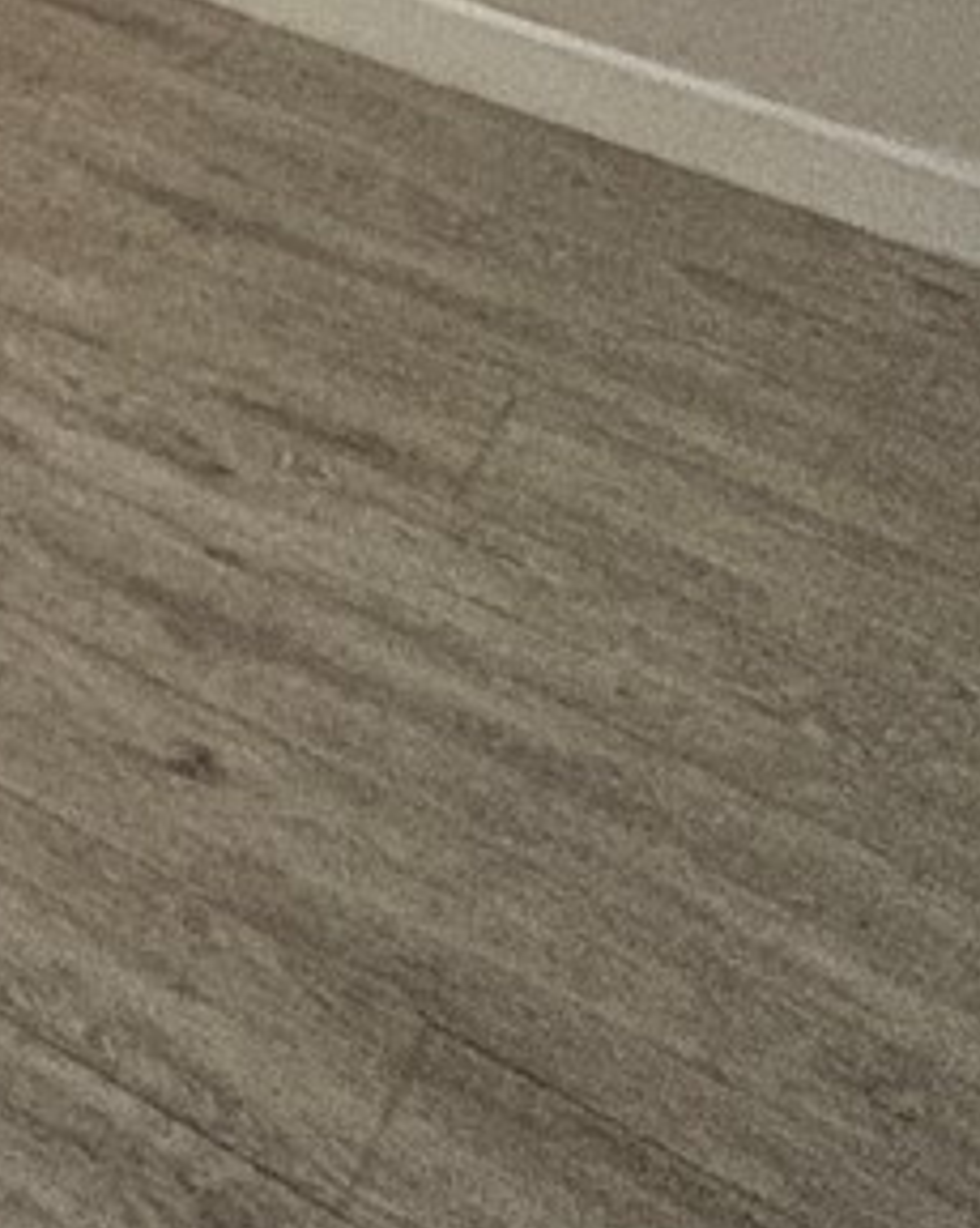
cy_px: -661
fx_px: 2758
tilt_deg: -15.7
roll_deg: -1.1
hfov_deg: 16.3
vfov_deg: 20.9
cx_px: -882
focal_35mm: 76
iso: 800
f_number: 2.2
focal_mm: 2.22
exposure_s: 1/60
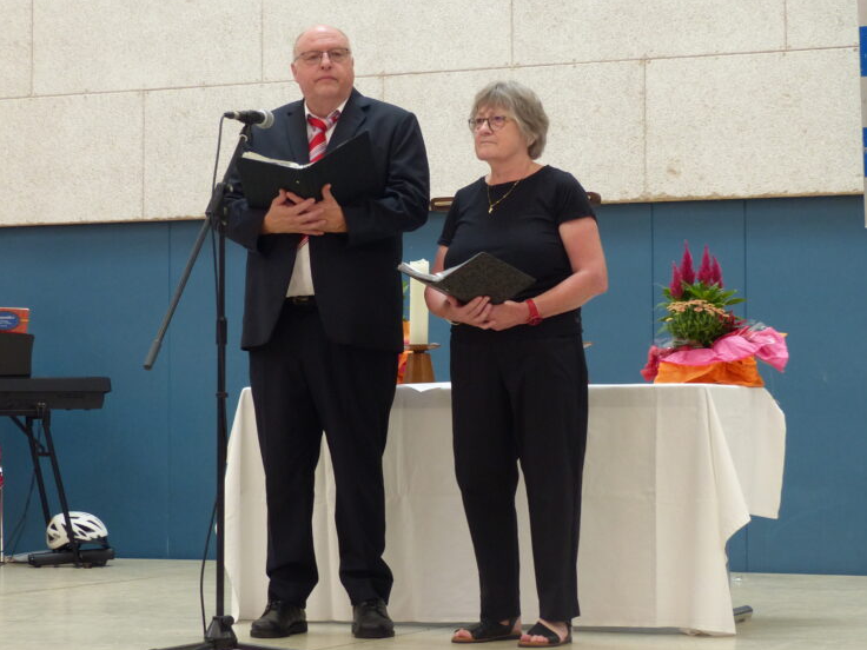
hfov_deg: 20.4
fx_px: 2404
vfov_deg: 15.4
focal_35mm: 96
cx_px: 412
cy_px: 352
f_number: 2.8
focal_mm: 12.5
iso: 250
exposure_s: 1/60
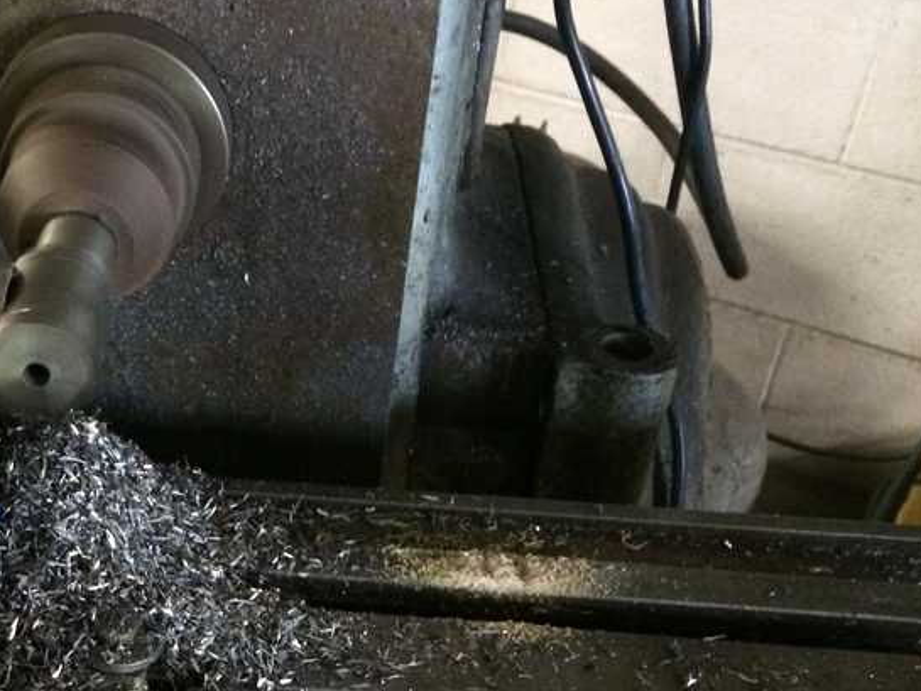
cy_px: 514
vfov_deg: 26.2
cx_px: 180
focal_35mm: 55
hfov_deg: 33.9
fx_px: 1464
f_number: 2.2
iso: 500
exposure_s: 1/15
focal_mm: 4.12
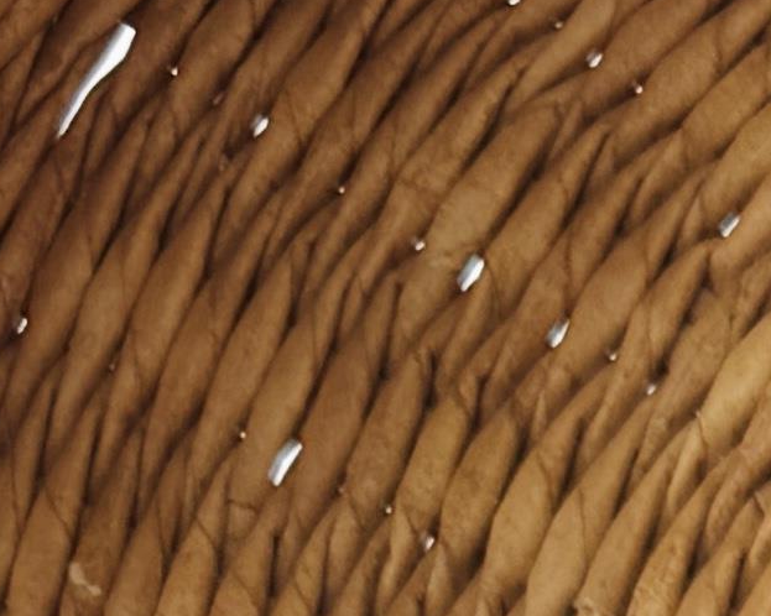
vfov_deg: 6.8
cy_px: 2597
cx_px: 1578
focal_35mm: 168
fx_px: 3832
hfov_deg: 10.5
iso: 50
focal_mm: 6.76
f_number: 1.78
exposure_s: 1/134
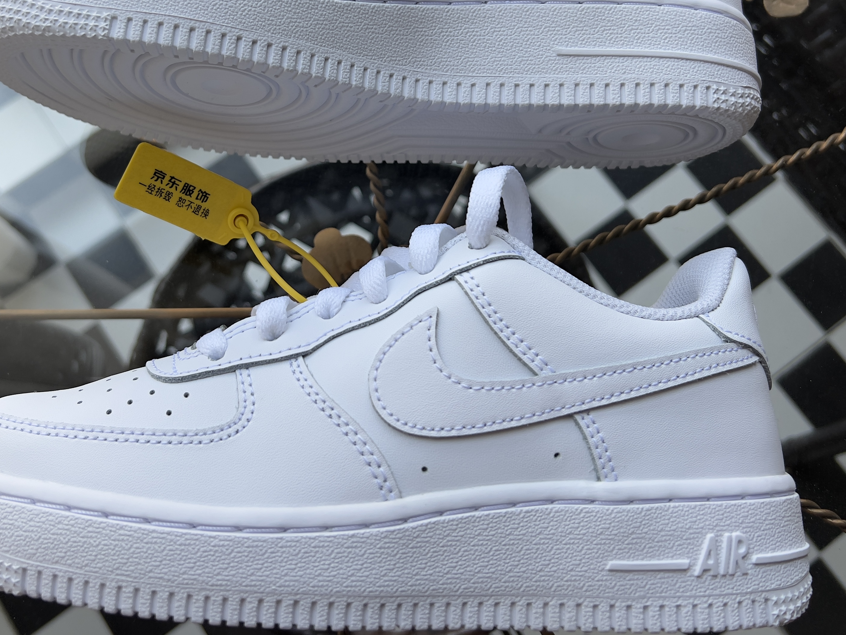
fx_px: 904
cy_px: 191
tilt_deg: -74.6
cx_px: 336
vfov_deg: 38.1
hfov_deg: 49.8
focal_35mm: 37
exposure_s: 1/365
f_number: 1.5
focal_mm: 5.7
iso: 50
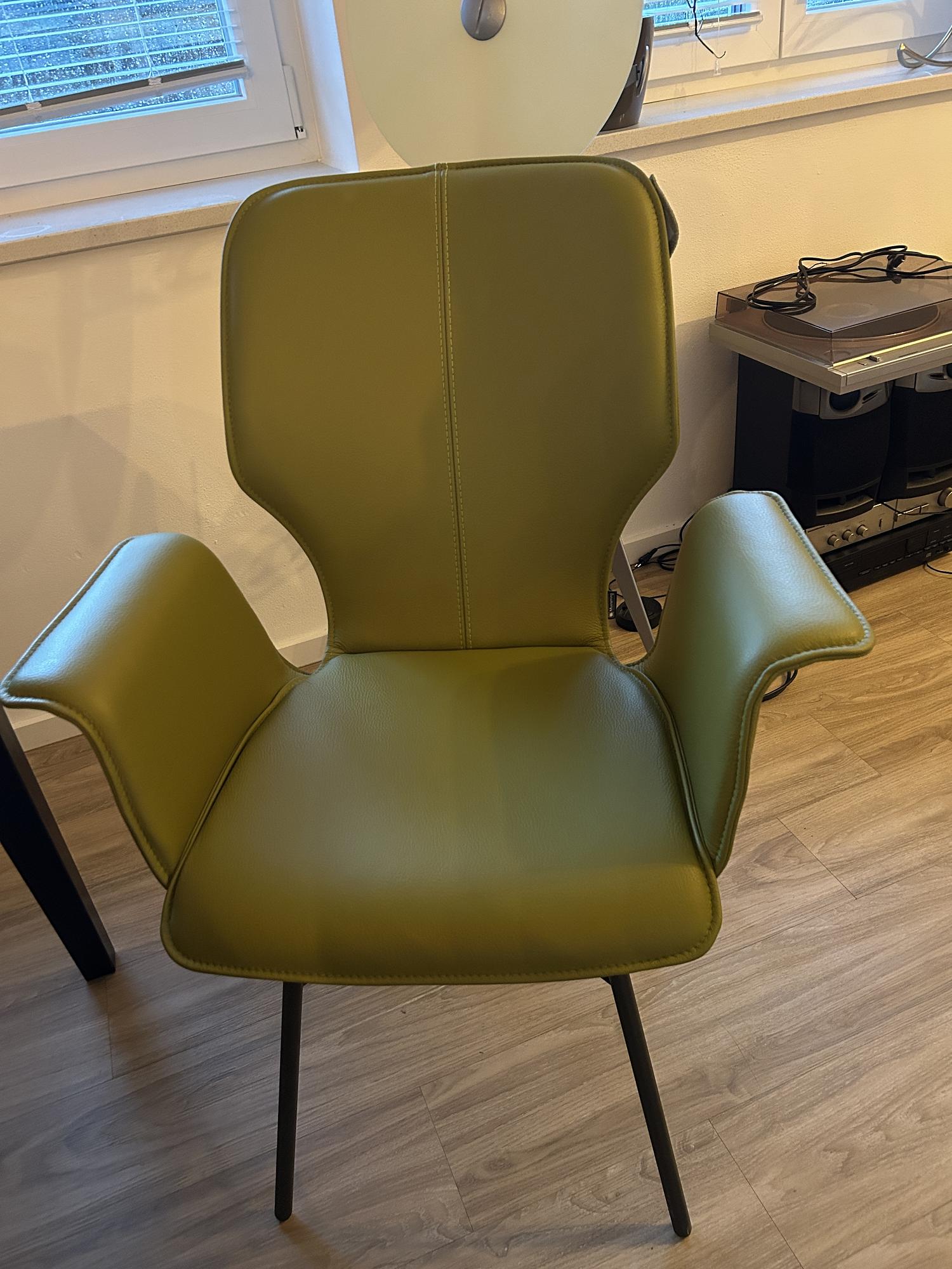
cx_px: 476
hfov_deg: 53.1
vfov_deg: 67.3
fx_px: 953
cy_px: 634
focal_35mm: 26
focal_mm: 5.7
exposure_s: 1/33
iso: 500
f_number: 1.5
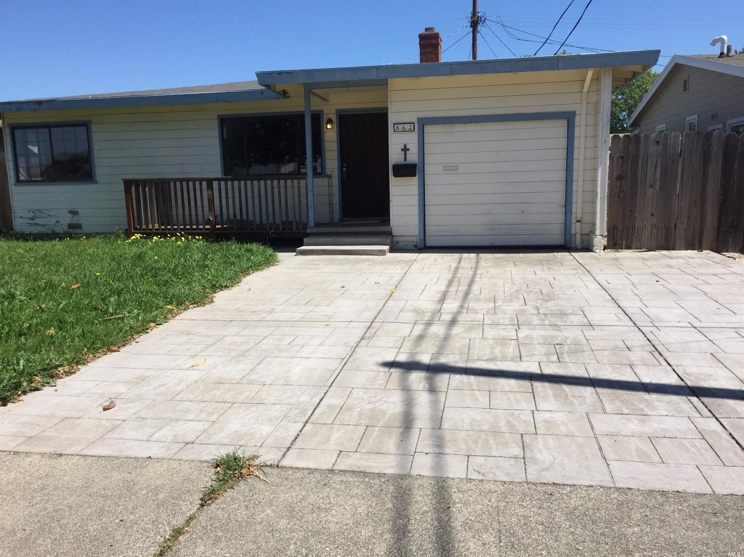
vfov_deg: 48.2
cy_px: 278
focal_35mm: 29
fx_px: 623
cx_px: 372
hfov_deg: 61.7
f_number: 2.2
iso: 32
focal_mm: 4.15
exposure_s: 1/2475
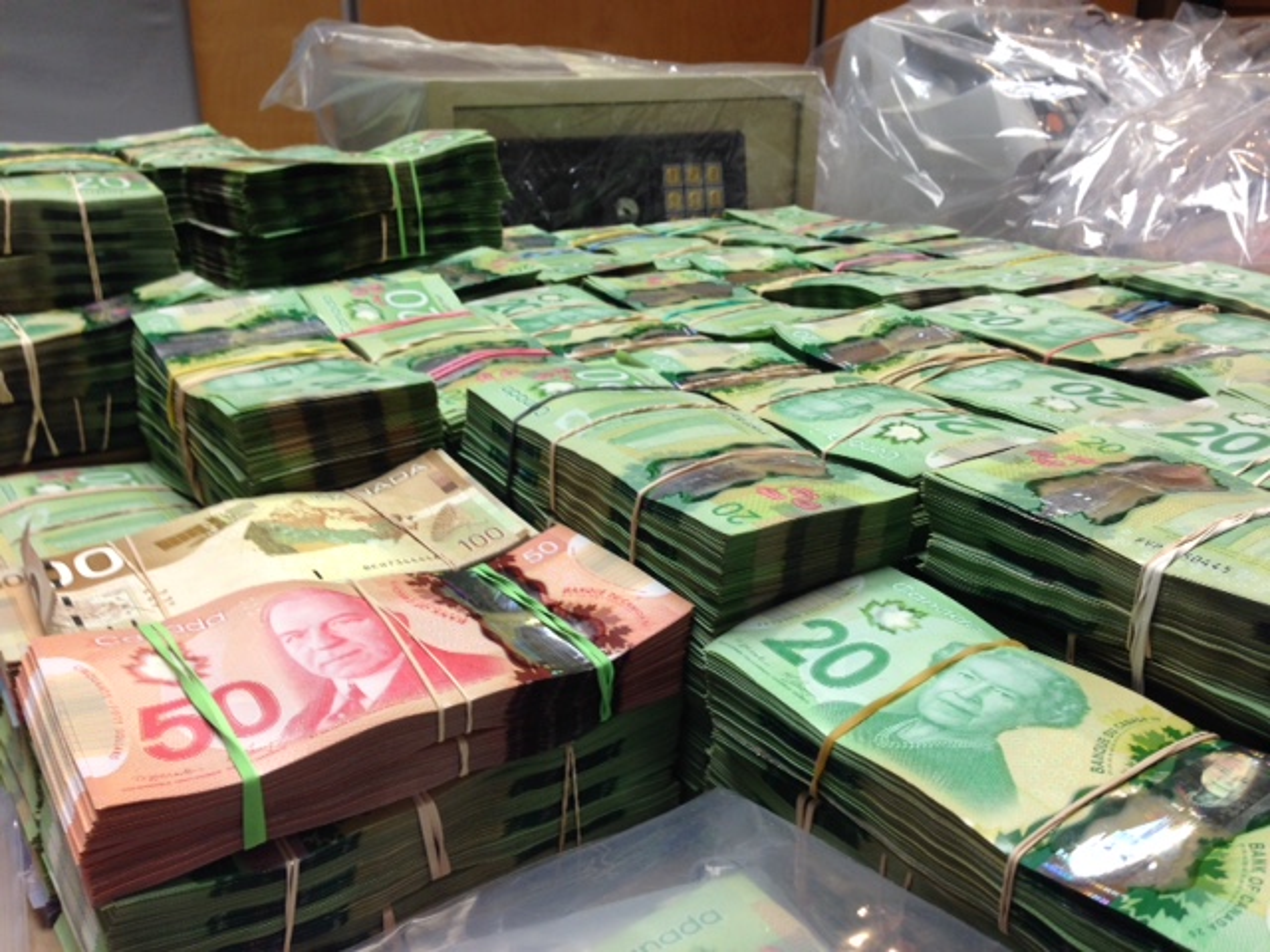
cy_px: 476
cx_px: 635
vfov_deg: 42.9
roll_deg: +0.3
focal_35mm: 33
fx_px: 1211
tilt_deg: -20.9
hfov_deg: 55.4
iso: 50
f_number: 2.4
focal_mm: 4.12
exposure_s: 1/24
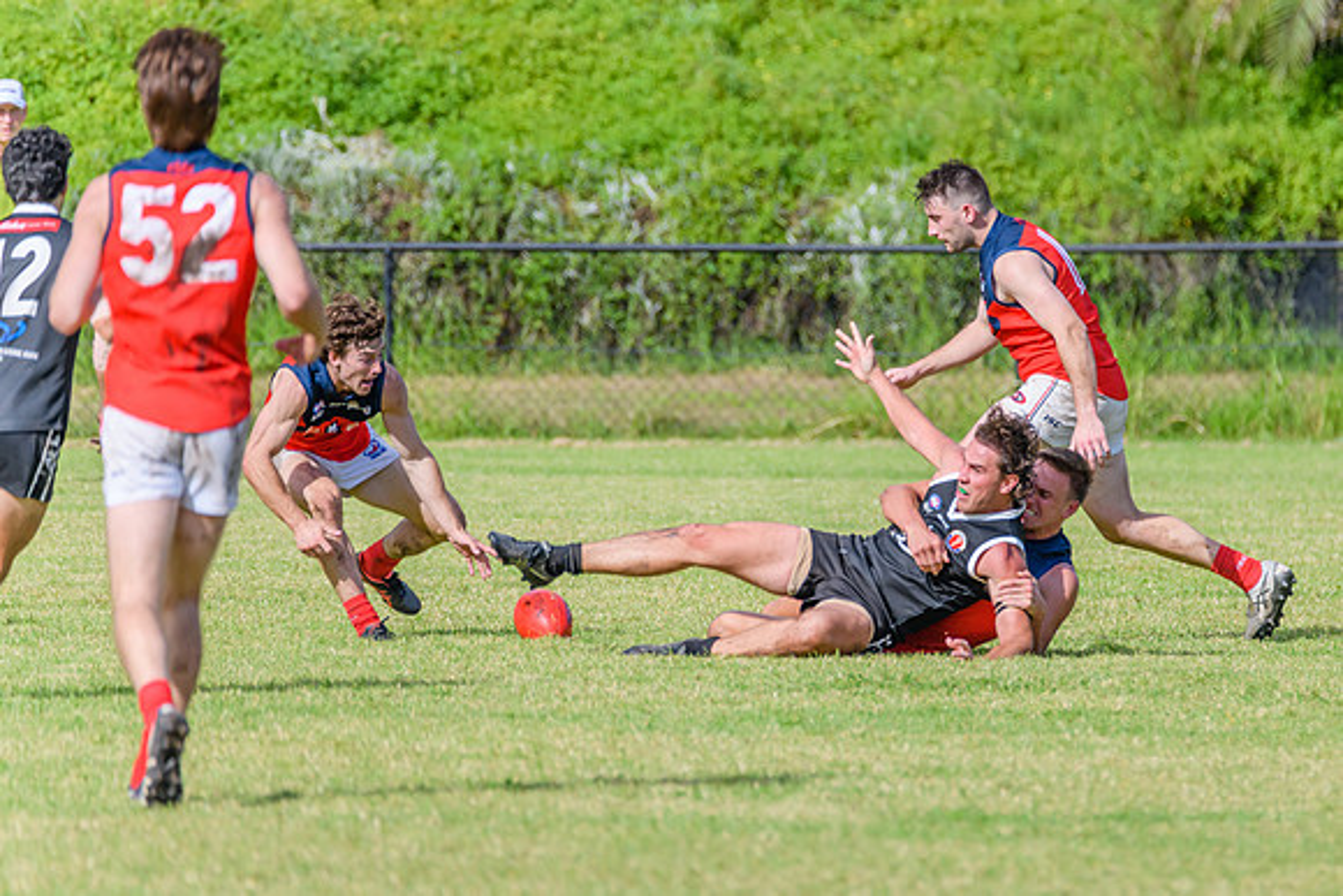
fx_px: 24419
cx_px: 874
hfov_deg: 3.2
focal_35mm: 654
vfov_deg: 2.1
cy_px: 435
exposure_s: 1/2000
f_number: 7.1
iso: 800
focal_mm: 500
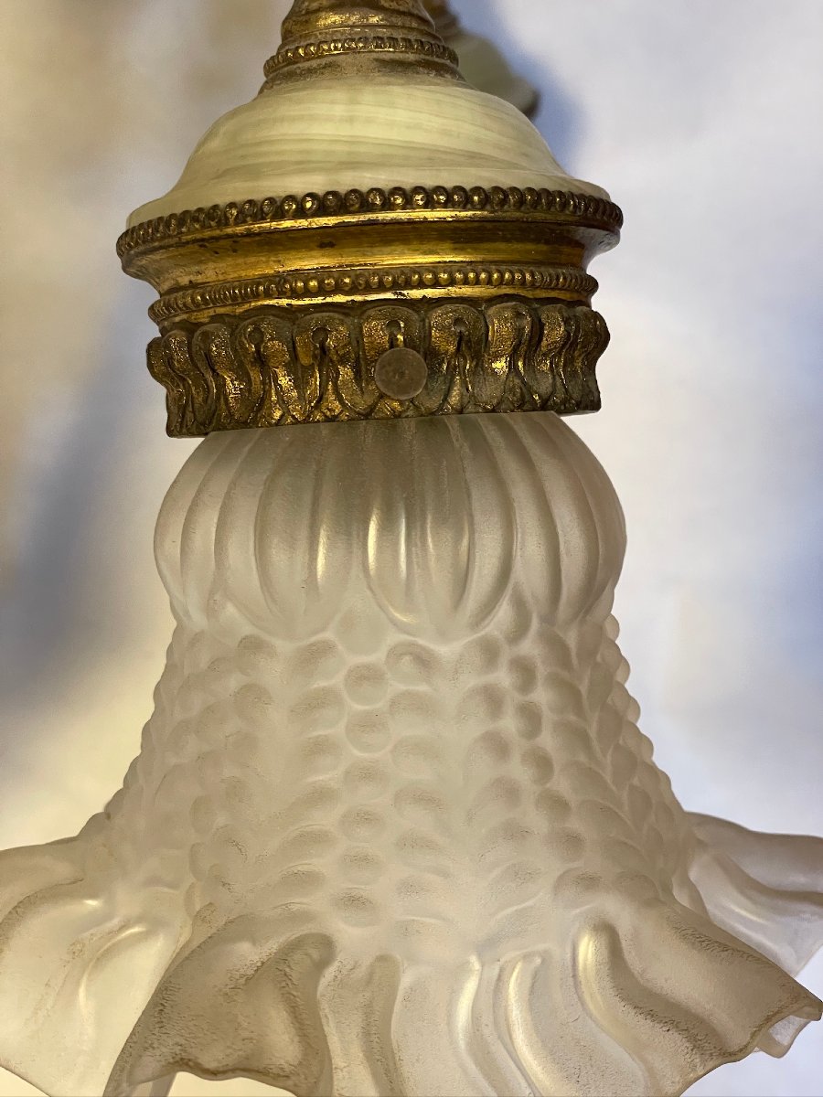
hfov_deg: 28.0
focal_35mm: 52
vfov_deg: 36.8
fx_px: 1648
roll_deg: -9.5
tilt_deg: -16.8
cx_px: 412
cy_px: 548
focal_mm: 6
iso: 320
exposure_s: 1/60
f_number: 2
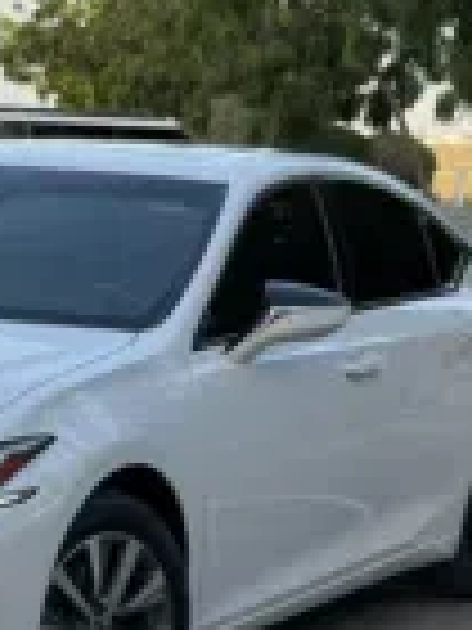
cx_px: -40
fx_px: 2491
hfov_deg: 10.7
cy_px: 531
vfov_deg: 14.3
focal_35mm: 137
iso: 64
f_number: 1.78
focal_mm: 6.76
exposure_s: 1/875
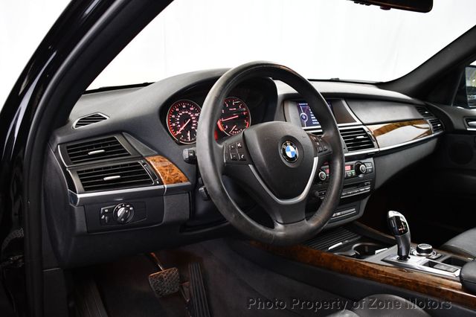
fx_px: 436
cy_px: 158
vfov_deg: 39.9
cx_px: 238
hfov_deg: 57.2
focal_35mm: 33
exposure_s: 1/80
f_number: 3.8
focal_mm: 22
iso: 3200
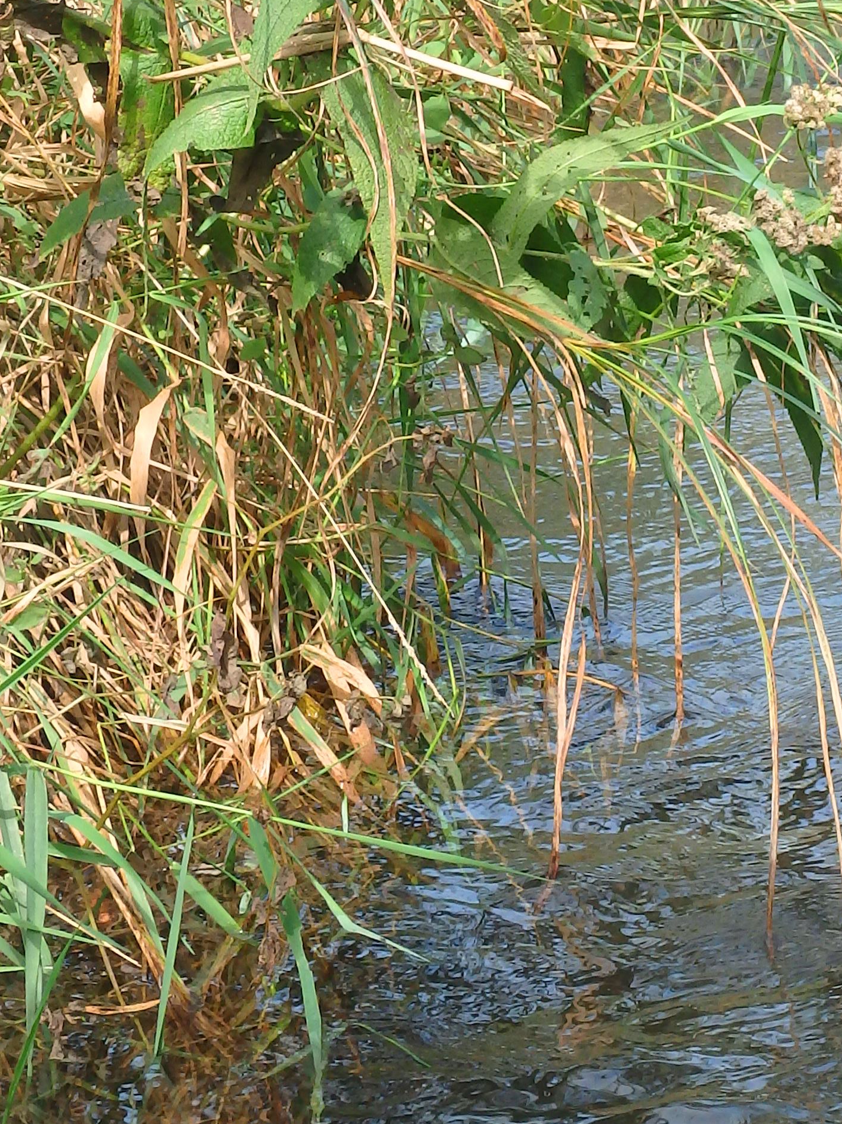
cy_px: 213
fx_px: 3893
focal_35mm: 120
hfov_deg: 12.2
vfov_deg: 16.3
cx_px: 887
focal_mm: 8.7
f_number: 5.2
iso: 125
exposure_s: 1/160
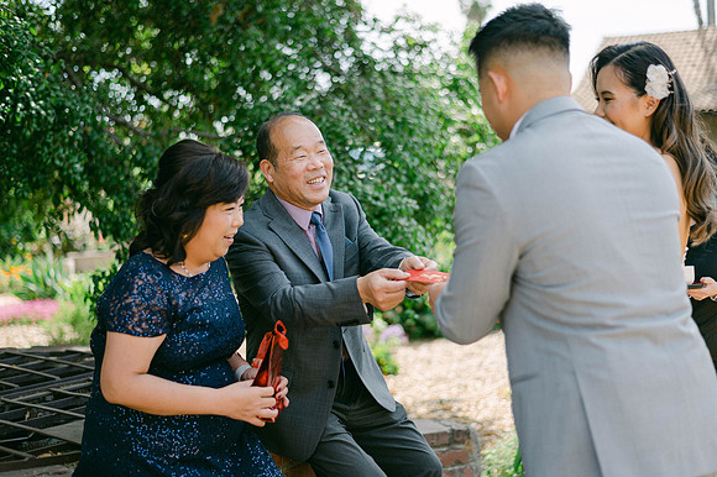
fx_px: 995
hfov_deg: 39.6
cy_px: 238
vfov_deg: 27.0
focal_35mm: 50
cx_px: 358
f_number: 2
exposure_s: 1/1600
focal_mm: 50
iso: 100
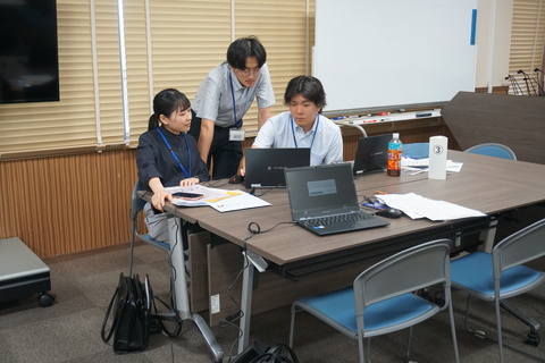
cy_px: 182
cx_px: 272
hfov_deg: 47.9
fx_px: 613
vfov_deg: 33.0
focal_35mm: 40
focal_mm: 27
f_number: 4.5
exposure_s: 1/160
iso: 2000
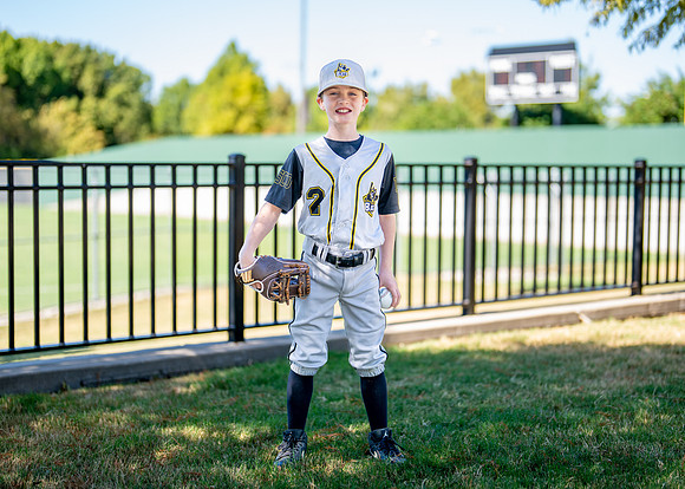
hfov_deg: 31.2
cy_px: 243
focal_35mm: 63
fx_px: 1227
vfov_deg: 22.5
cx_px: 345
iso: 100
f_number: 1.2
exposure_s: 1/1600
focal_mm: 50
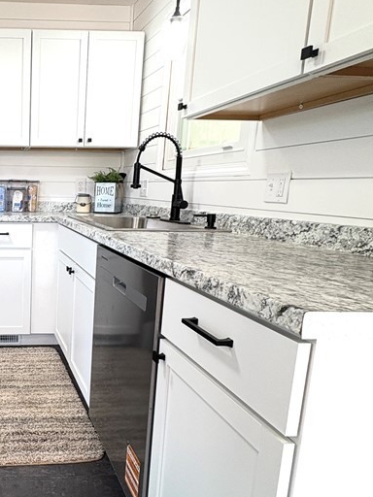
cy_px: 255
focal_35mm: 28
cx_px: 1
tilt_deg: -9.1
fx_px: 402
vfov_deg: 63.4
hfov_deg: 42.9
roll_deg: -1.0
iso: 100
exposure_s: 1/60
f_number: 2.2
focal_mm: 2.22
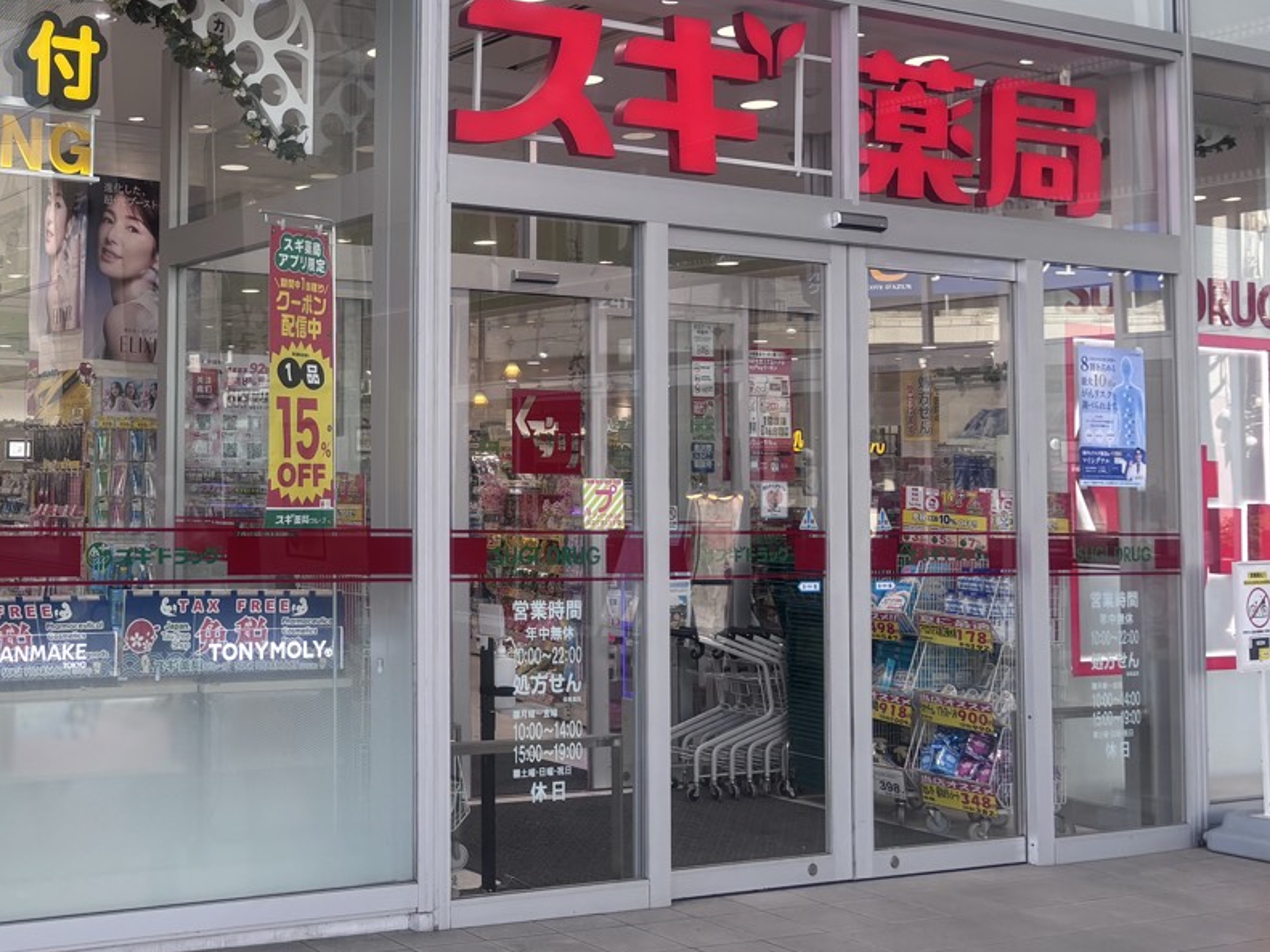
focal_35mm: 46
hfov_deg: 38.7
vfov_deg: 31.4
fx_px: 1687
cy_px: 379
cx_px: 159
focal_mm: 5.96
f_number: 1.6
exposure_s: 1/430
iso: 50
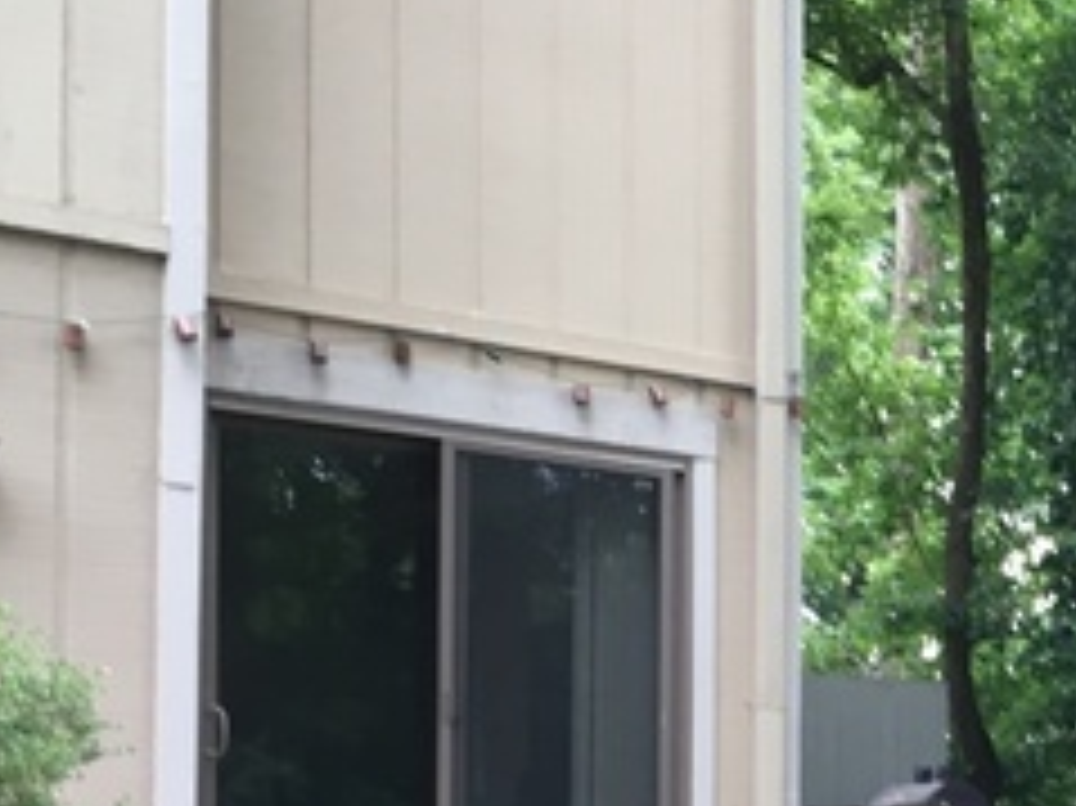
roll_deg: -0.5
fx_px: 2517
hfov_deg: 22.5
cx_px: 1231
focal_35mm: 81
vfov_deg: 17.7
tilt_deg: +0.4
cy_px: 851
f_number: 2.2
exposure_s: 1/30
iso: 50
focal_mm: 4.15
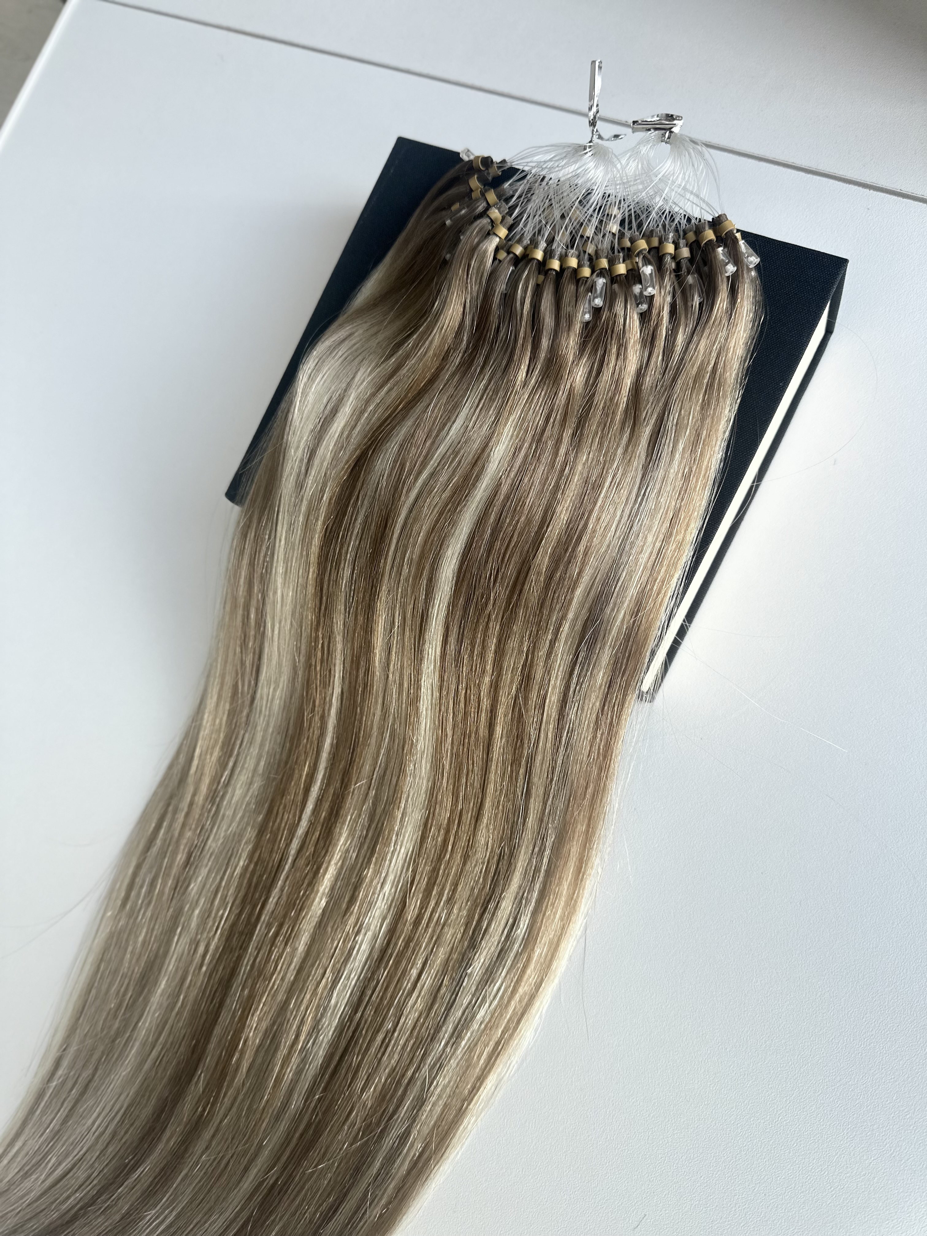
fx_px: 857
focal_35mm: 24
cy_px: 618
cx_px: 464
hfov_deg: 56.8
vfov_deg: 71.6
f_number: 1.78
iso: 64
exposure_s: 1/121
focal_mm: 6.86
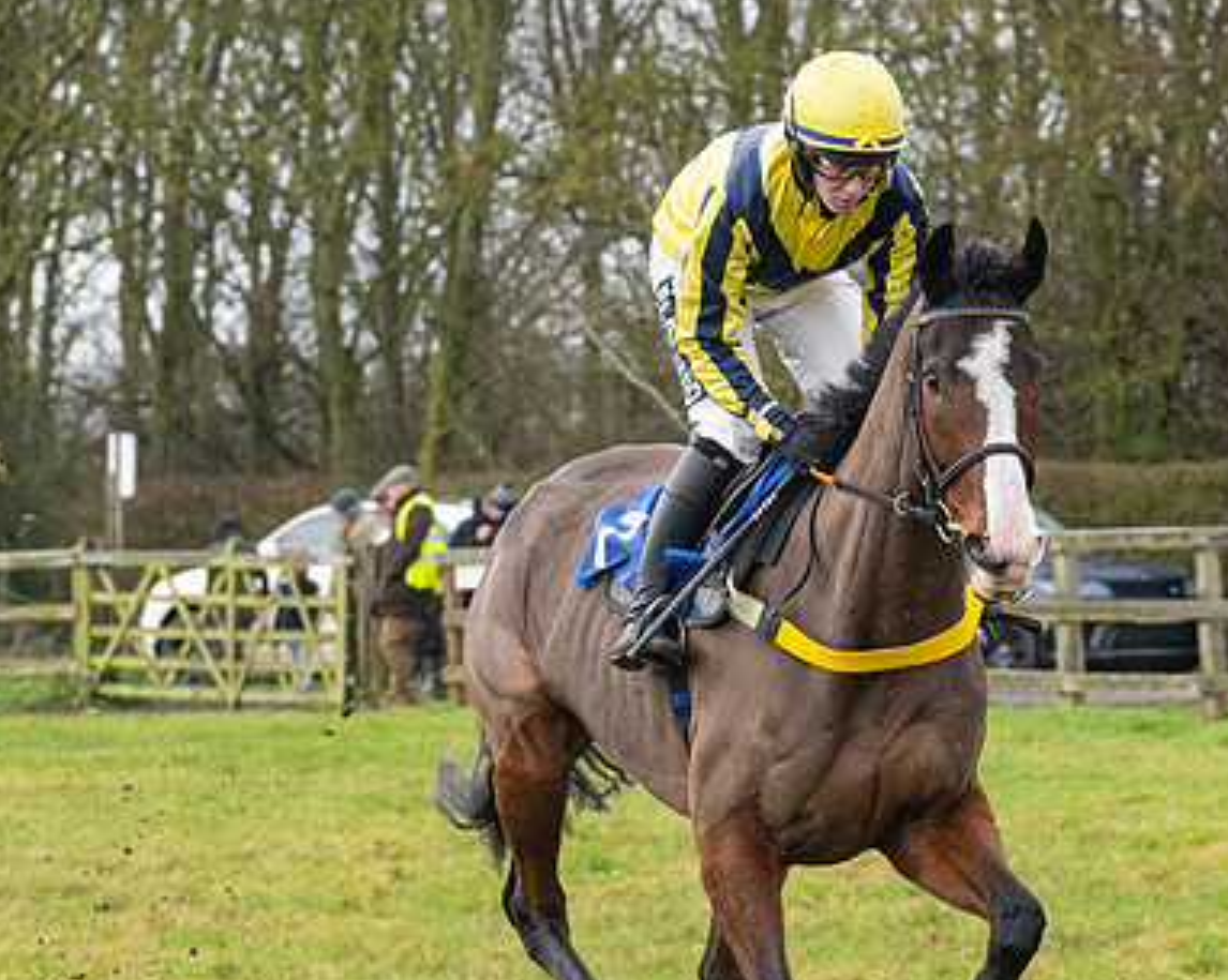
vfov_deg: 5.9
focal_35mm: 260
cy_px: 638
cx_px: 824
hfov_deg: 7.4
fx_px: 9442
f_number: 5
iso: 800
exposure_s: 1/500
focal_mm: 86
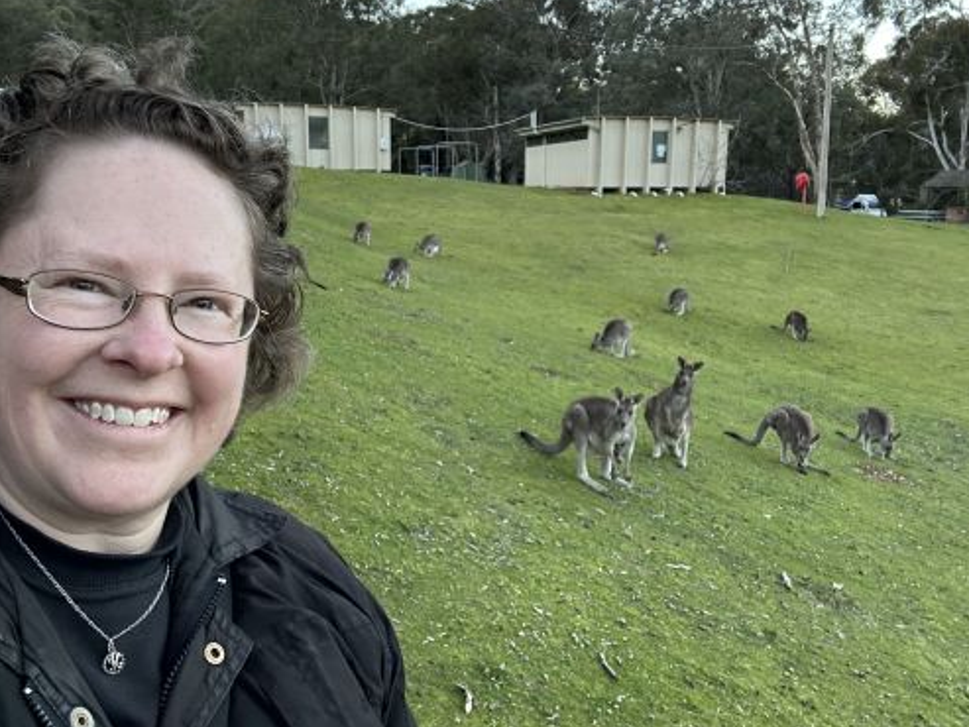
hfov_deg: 63.4
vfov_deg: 49.5
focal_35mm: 28
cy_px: 295
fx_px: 784
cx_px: 489
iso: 80
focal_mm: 2.69
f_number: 1.9
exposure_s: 1/121
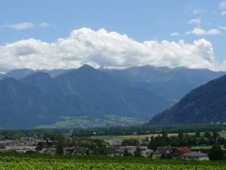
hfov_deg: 22.1
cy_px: 108
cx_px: 36
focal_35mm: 87
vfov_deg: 16.9
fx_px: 568
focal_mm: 7.4
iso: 100
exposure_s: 1/500
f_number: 8
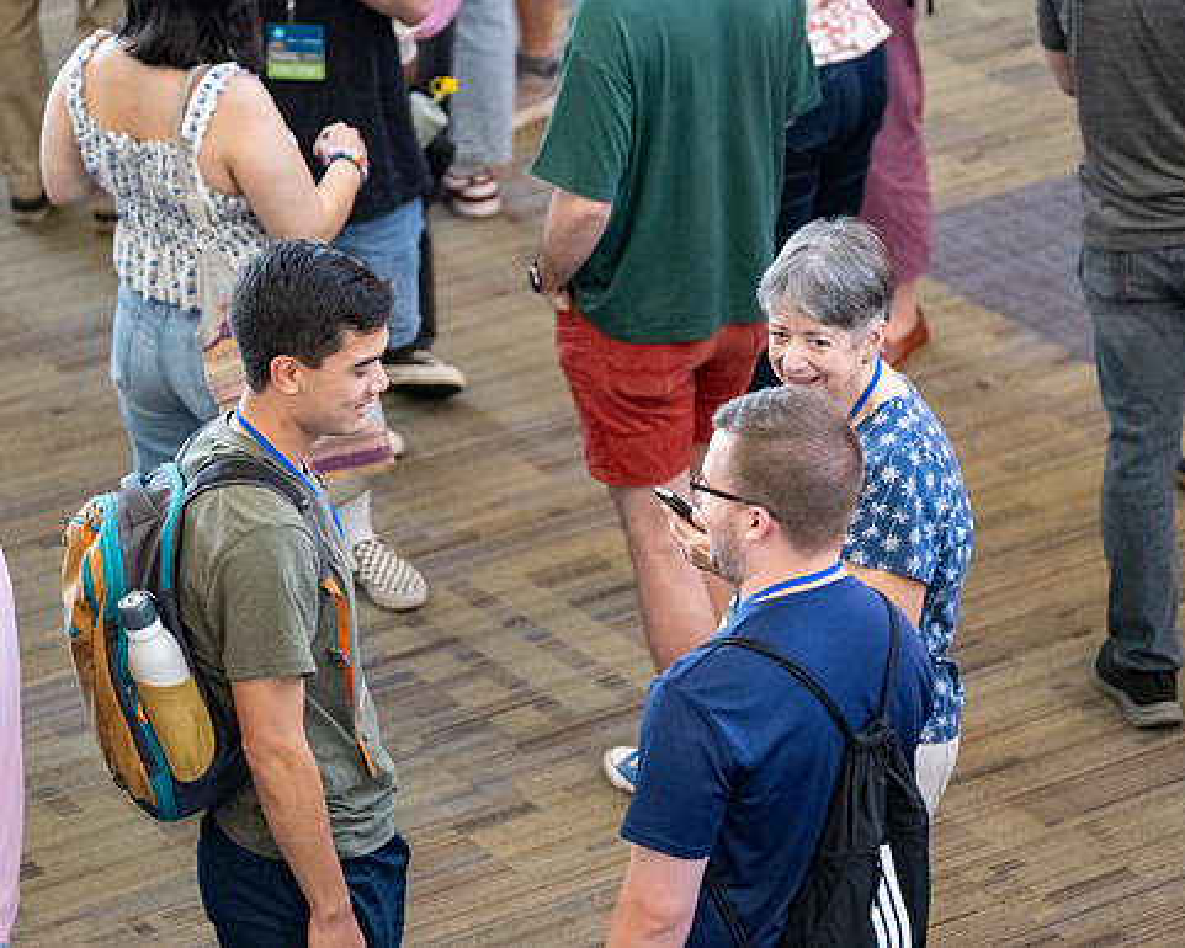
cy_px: 474
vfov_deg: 8.2
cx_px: 596
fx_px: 6595
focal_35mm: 188
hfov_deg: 10.3
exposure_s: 1/160
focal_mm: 110.6
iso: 5000
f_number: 2.8
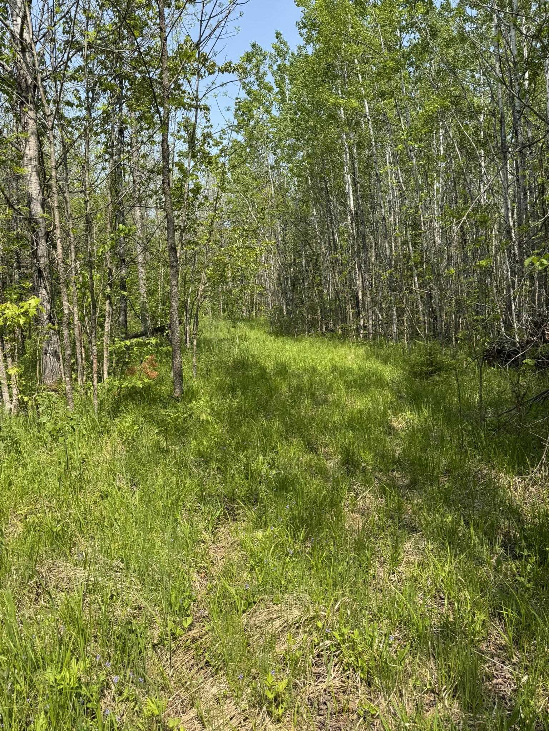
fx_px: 508
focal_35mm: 24
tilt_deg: -5.6
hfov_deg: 56.8
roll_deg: -0.2
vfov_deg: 71.6
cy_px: 366
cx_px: 274
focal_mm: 6.76
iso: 80
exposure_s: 1/2252
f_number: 1.78
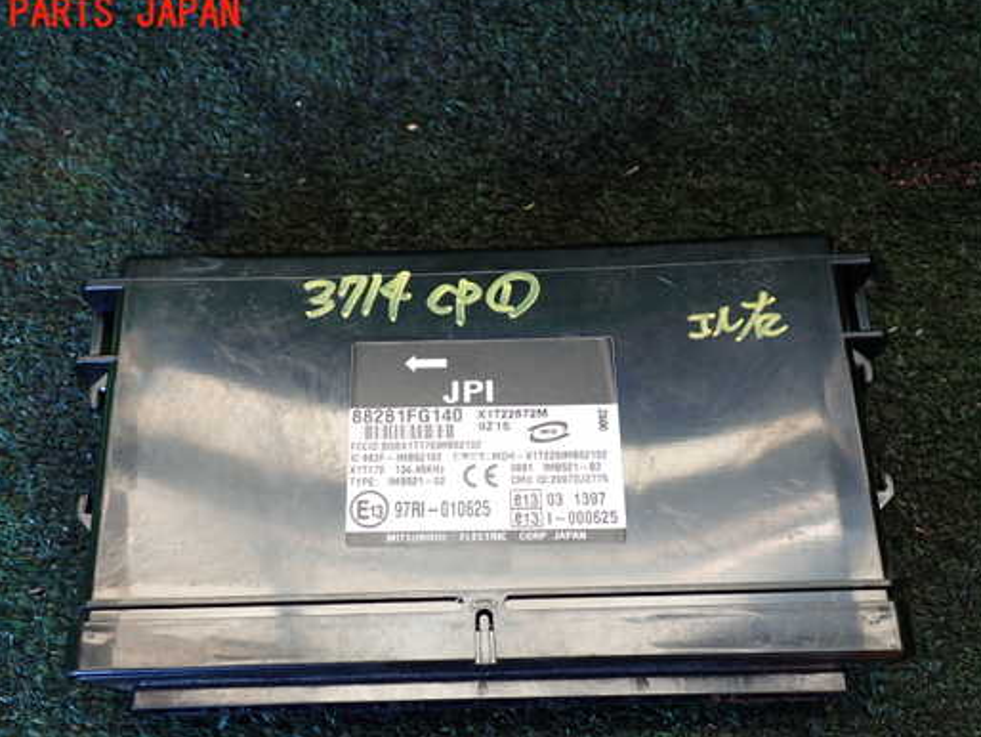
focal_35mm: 35
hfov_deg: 52.6
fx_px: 992
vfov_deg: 40.6
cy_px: 420
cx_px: 466
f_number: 2.3
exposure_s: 1/60
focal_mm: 5.4
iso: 200
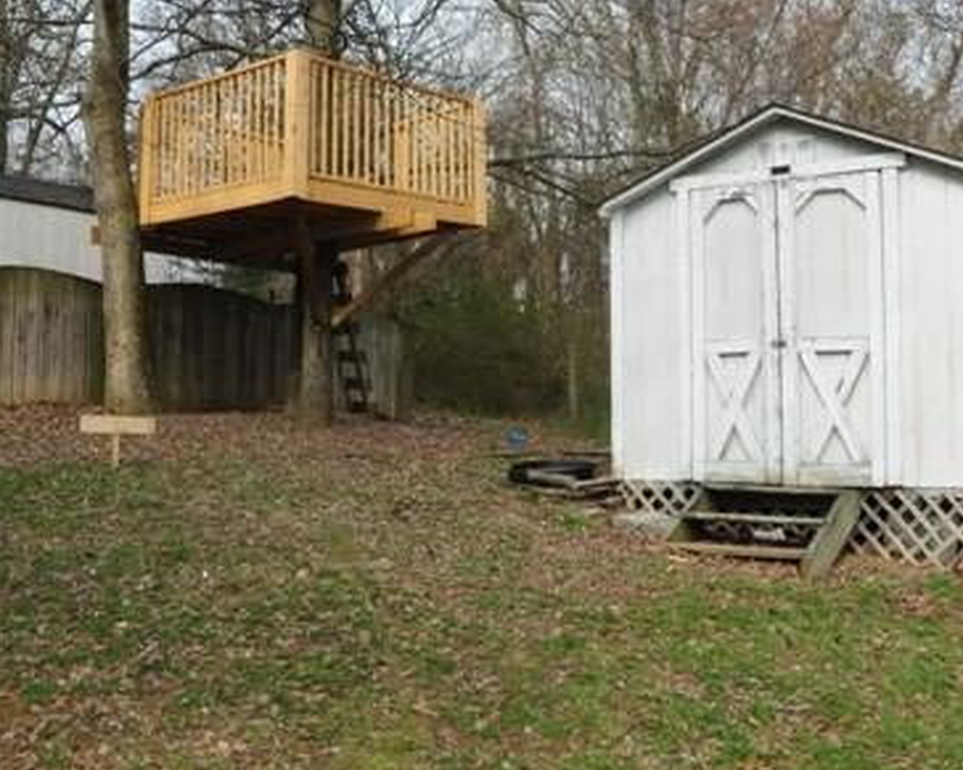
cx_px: 542
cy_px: 345
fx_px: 2821
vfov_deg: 15.5
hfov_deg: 19.4
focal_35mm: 99
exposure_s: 1/250
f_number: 16
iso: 1000
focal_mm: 40
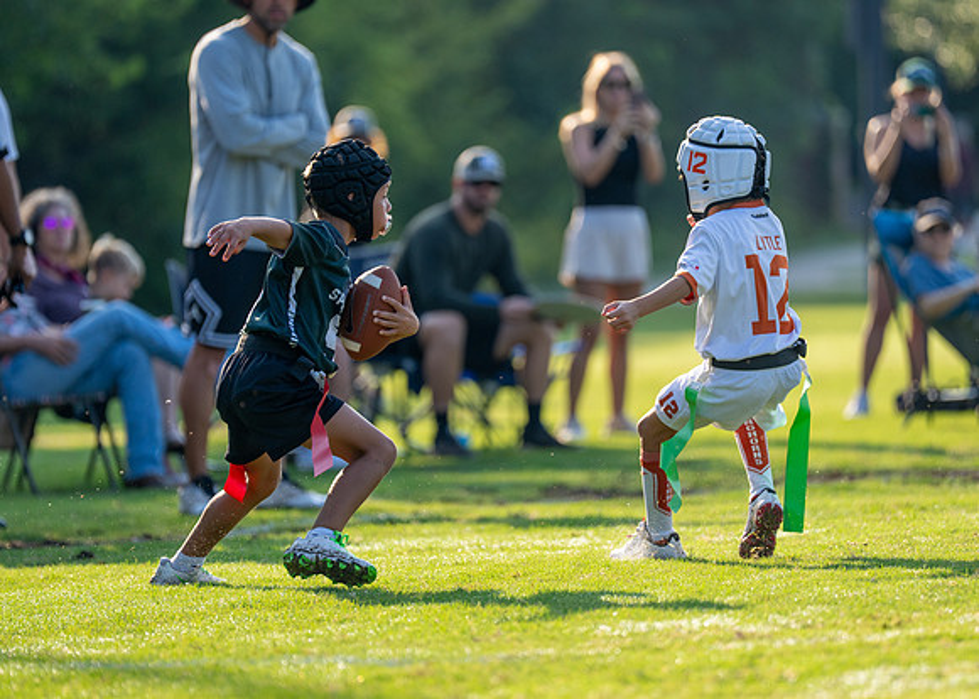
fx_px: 7316
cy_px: 321
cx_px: 484
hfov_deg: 7.7
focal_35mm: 263
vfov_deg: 5.5
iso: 250
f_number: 2.8
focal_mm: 200
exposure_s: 1/2000
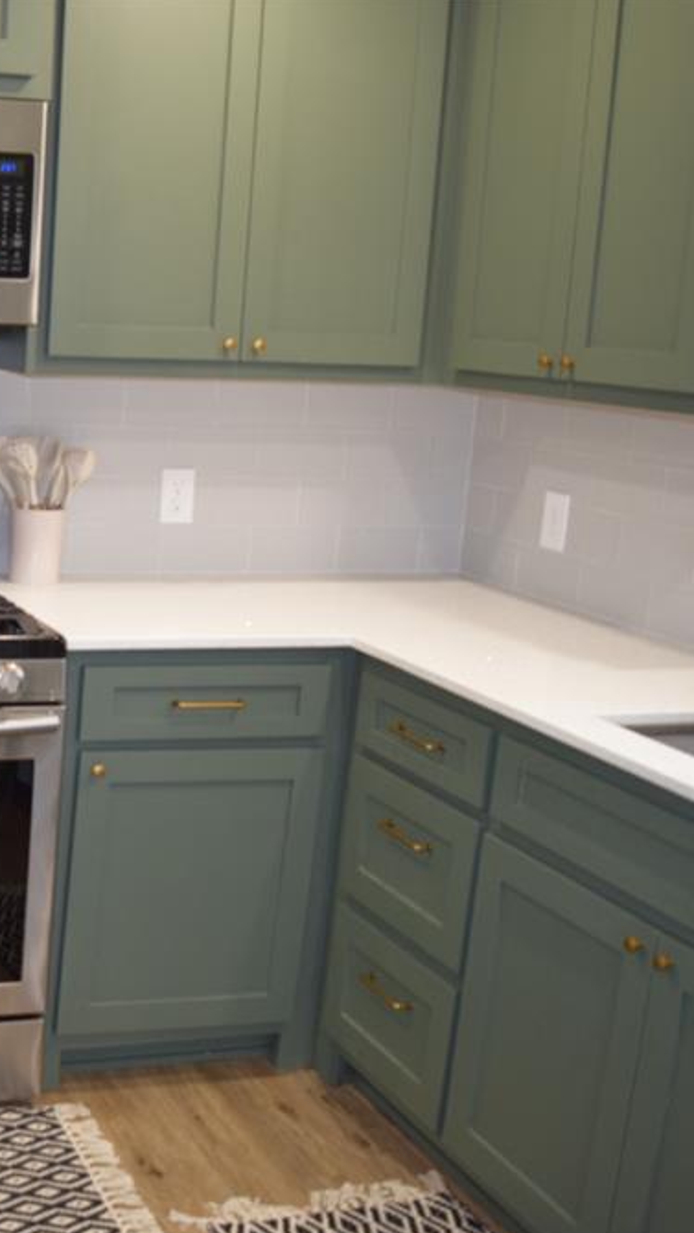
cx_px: -116
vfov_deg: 42.9
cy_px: 622
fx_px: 1570
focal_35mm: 48
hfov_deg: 23.1
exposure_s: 1/60
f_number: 3.5
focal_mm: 20
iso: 640
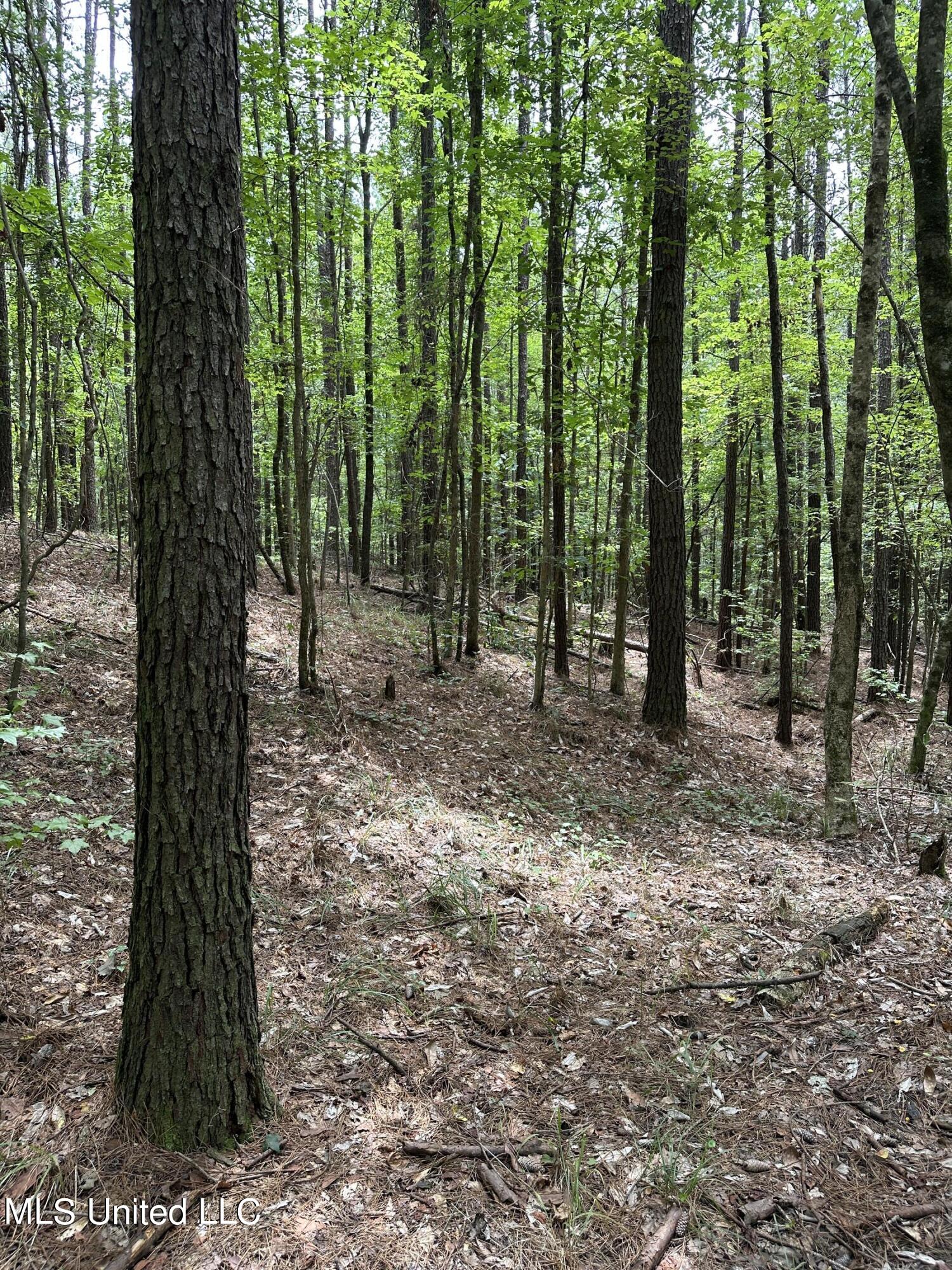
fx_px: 880
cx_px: 476
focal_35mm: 24
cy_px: 635
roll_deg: +1.1
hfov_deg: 56.8
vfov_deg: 71.6
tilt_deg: -3.7
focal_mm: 6.86
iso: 100
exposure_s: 1/121
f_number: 1.78
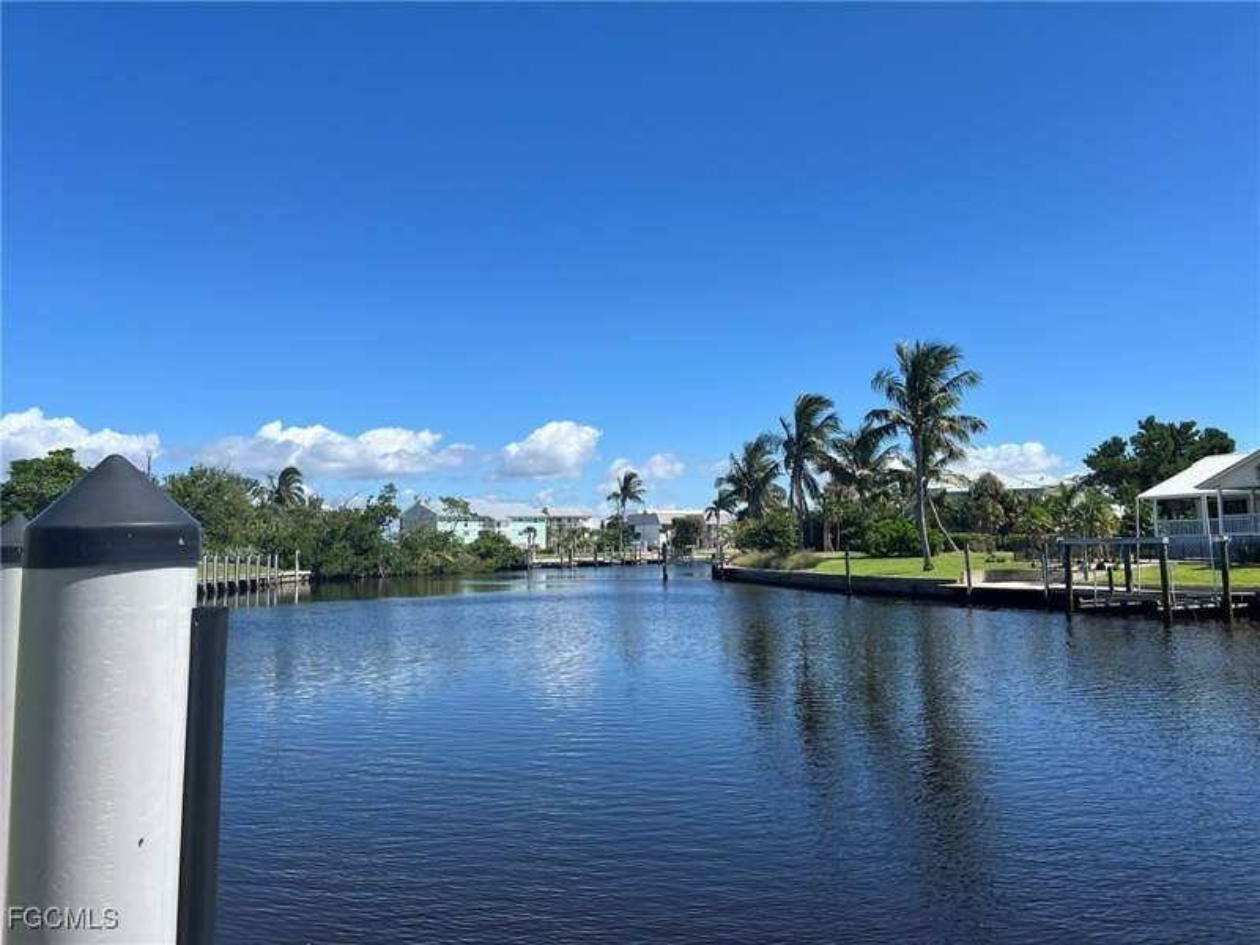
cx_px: 630
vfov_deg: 53.1
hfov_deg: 67.3
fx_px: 946
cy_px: 472
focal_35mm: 26
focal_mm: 5.7
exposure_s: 1/4831
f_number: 1.5
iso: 50
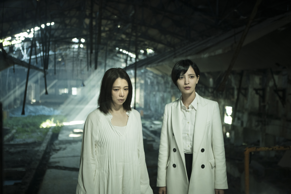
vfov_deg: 33.4
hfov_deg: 48.5
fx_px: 323
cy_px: 97
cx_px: 146
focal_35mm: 40
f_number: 2.8
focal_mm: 40
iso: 3200
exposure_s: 1/320
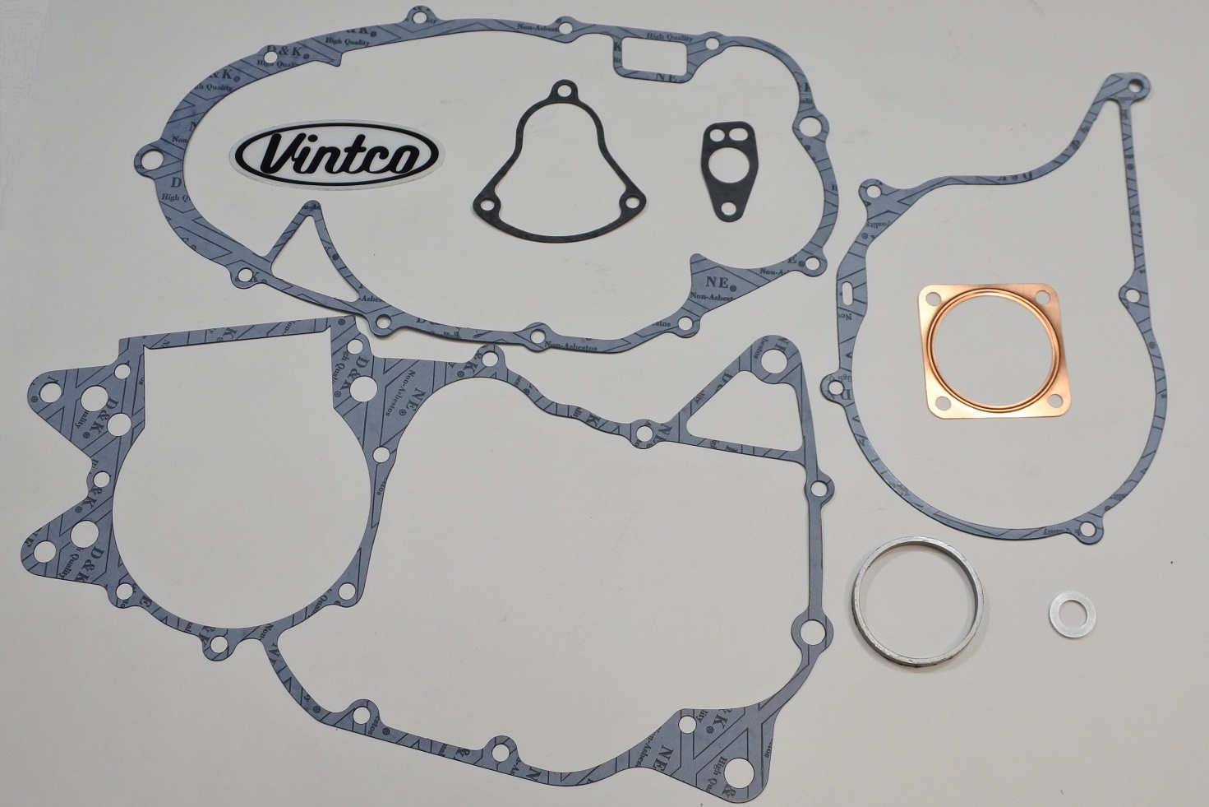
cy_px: 404
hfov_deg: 60.3
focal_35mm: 31
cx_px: 604
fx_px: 1041
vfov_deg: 42.3
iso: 400
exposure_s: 1/125
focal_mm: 11.8
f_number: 3.8
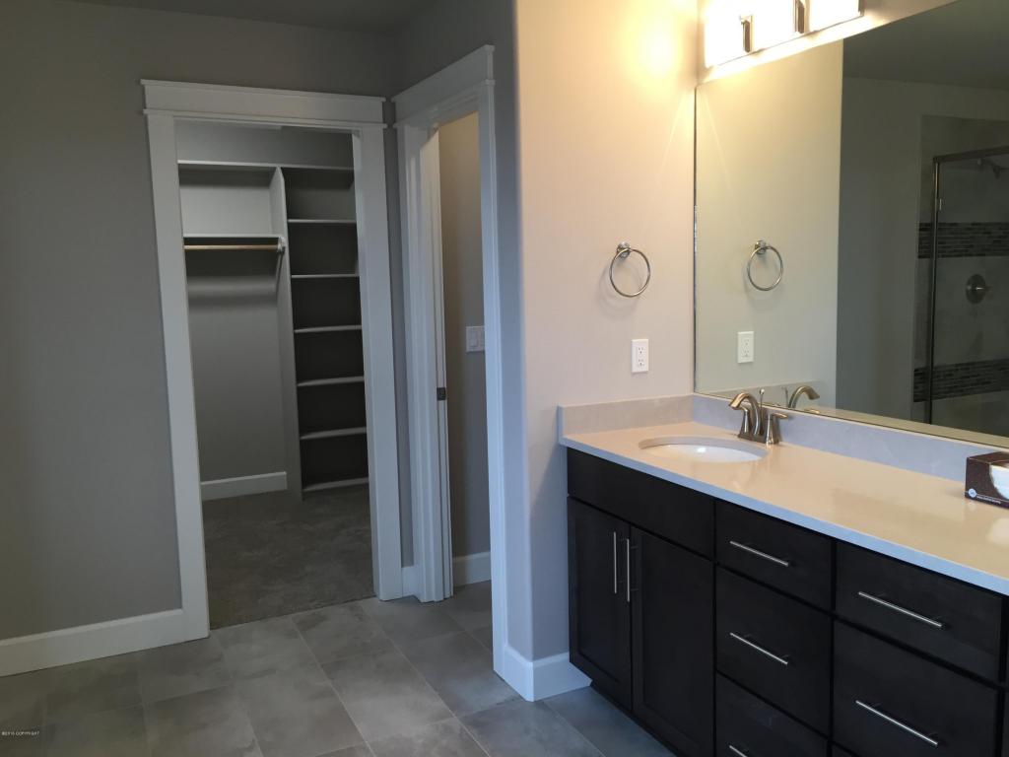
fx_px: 845
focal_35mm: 29
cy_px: 378
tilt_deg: -8.8
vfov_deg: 48.2
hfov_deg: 61.7
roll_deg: +1.9
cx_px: 504
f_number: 2.2
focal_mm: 4.15
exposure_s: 1/40
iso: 40
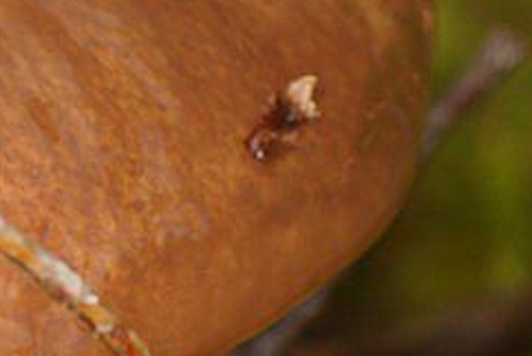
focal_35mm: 673
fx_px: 9951
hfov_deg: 3.0
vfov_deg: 2.0
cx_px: -470
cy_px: 199
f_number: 8
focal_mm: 90
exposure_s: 1/60
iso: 100
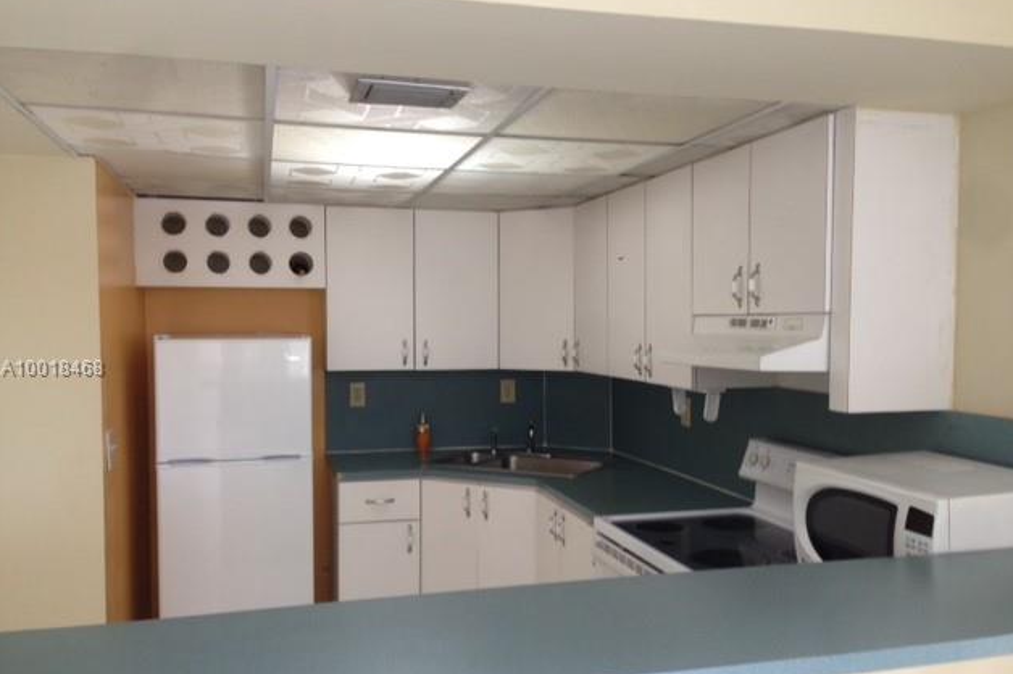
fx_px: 984
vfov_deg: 37.8
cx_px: 513
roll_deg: -0.7
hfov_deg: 54.5
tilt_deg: -0.9
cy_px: 369
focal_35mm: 35
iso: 50
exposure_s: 1/20
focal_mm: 4.12
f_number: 2.4
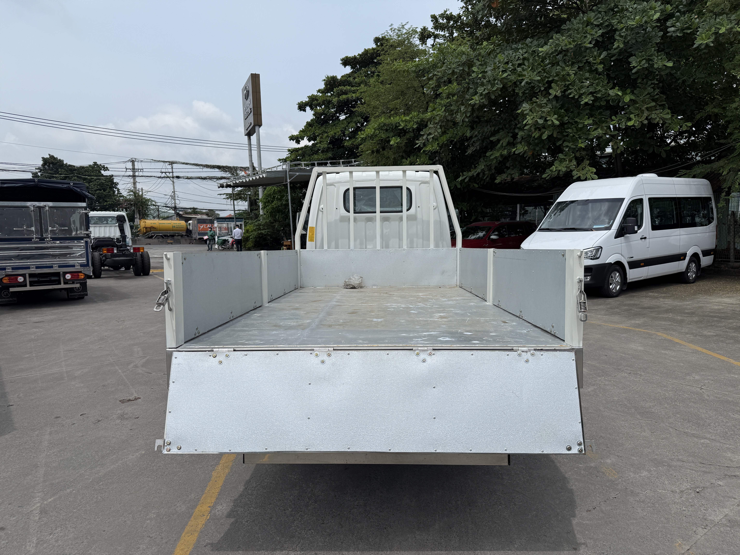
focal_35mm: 24
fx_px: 513
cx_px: 370
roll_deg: +0.4
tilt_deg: -5.3
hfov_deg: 71.6
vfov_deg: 56.8
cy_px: 278
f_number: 1.78
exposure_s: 1/7353
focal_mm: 6.76
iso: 80
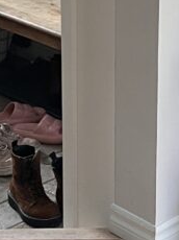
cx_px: 167
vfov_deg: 13.0
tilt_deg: -16.0
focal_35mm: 151
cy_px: 23
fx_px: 1043
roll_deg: -0.8
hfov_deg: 9.8
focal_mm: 5.7
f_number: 1.5
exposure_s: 1/66
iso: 125
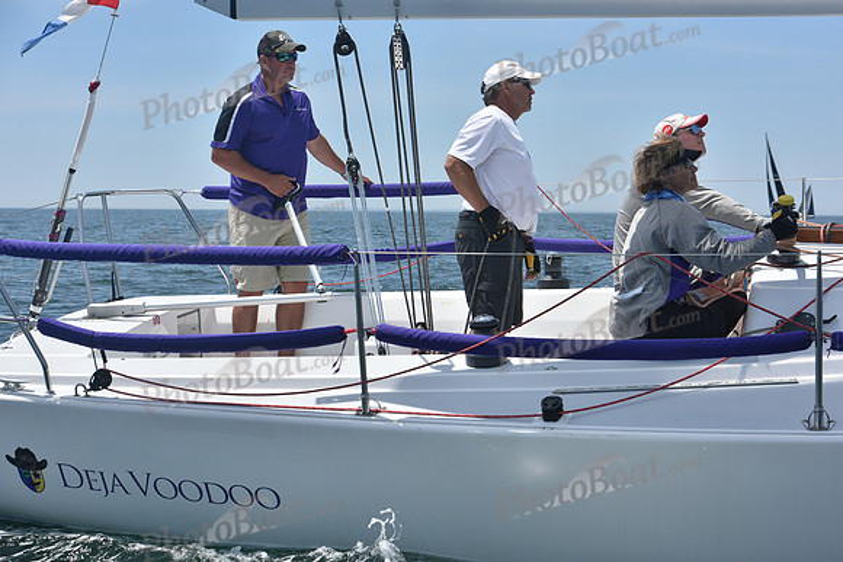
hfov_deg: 28.8
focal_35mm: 70
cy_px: 281
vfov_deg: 19.5
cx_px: 422
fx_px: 1639
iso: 320
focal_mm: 70
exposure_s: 1/1250
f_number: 9
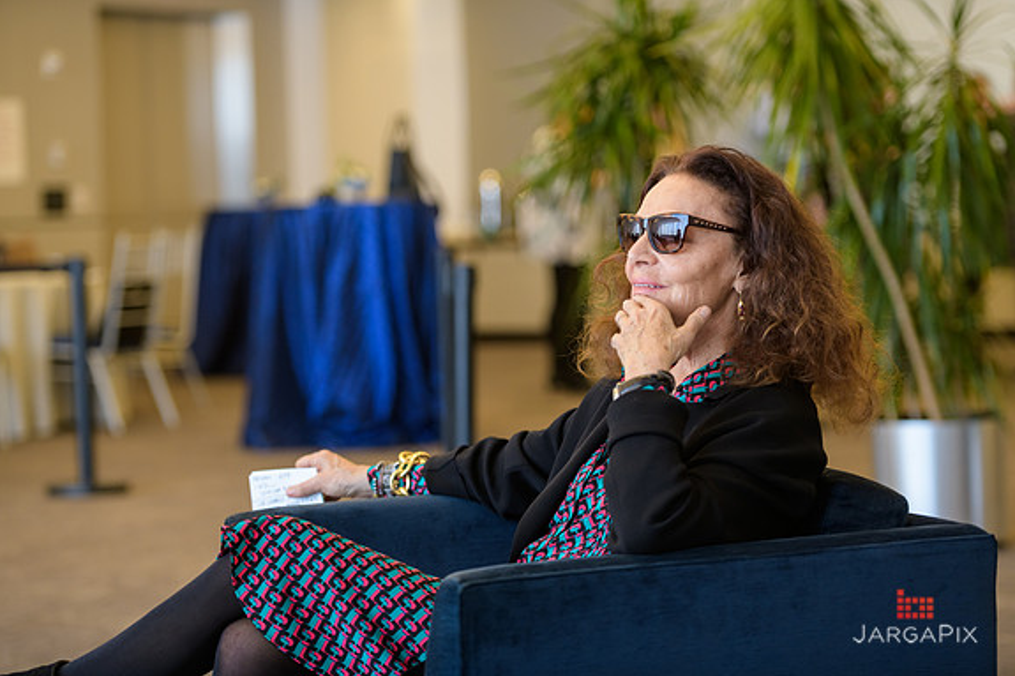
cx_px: 510
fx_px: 2903
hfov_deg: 19.8
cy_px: 340
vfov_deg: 13.3
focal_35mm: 103
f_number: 3.2
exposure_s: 1/200
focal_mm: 102
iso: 800
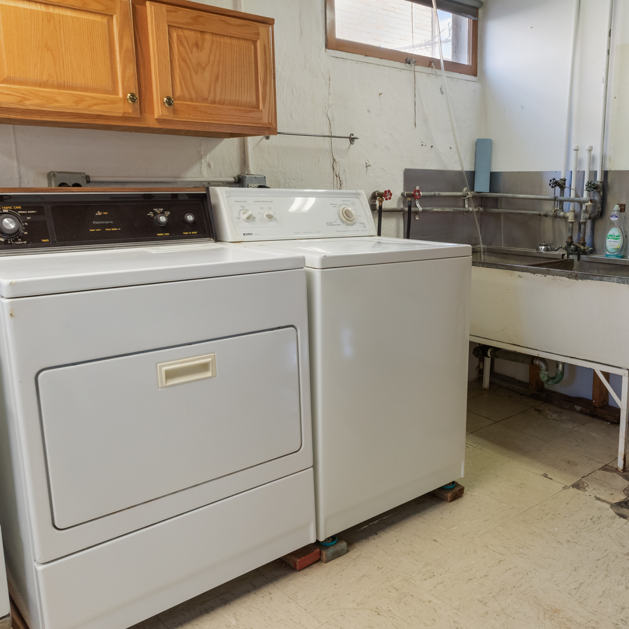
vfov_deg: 52.5
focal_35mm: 31
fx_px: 637
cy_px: 318
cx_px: 425
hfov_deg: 51.5
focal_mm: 24
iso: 2000
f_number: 9
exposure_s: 1/15
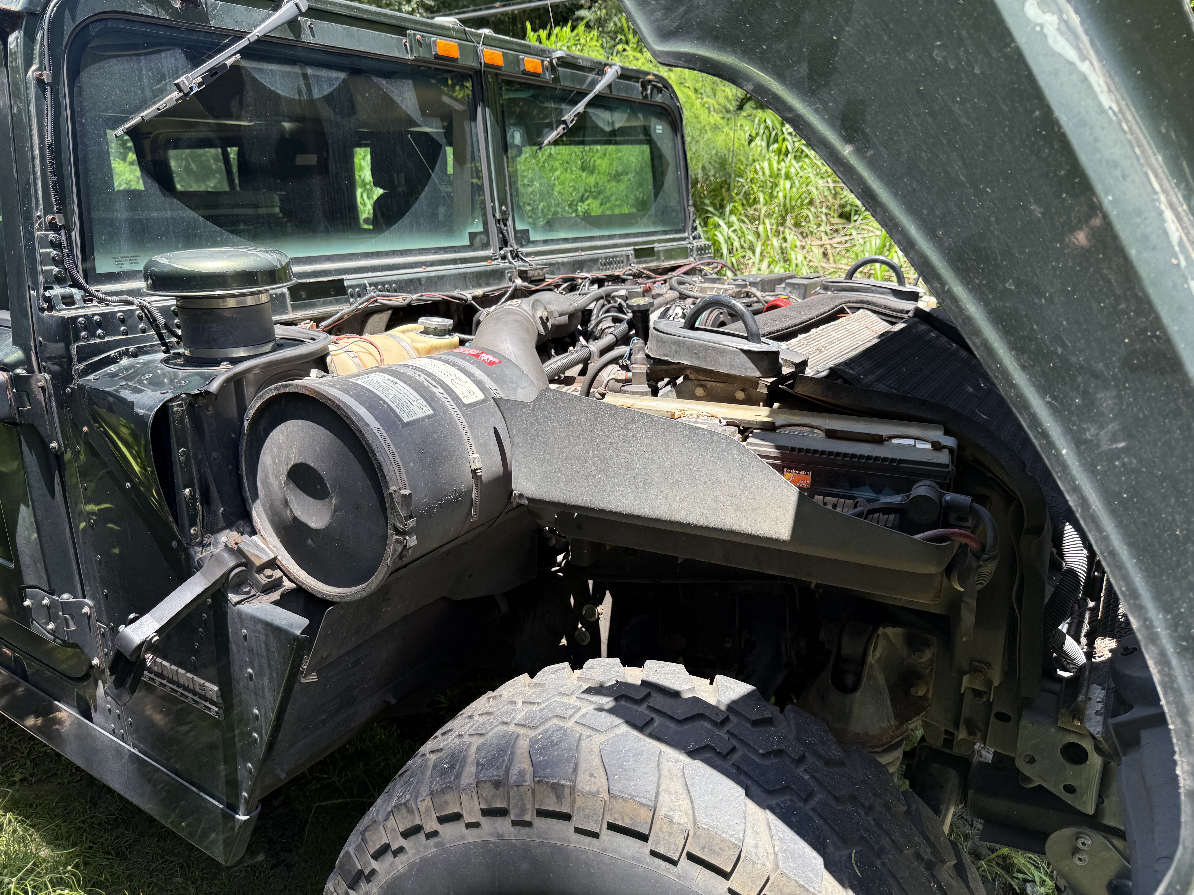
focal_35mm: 24
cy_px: 448
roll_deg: +3.8
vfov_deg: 56.8
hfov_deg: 71.6
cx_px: 597
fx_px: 828
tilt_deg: -11.2
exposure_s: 1/450
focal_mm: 6.76
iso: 80
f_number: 1.78
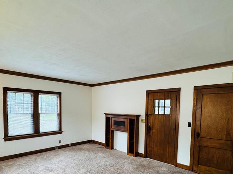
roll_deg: -0.2
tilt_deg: -4.0
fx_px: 141
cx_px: 107
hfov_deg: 78.9
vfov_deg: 61.8
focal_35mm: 21
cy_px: 117
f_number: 2.2
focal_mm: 2.22
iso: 250
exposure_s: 1/60
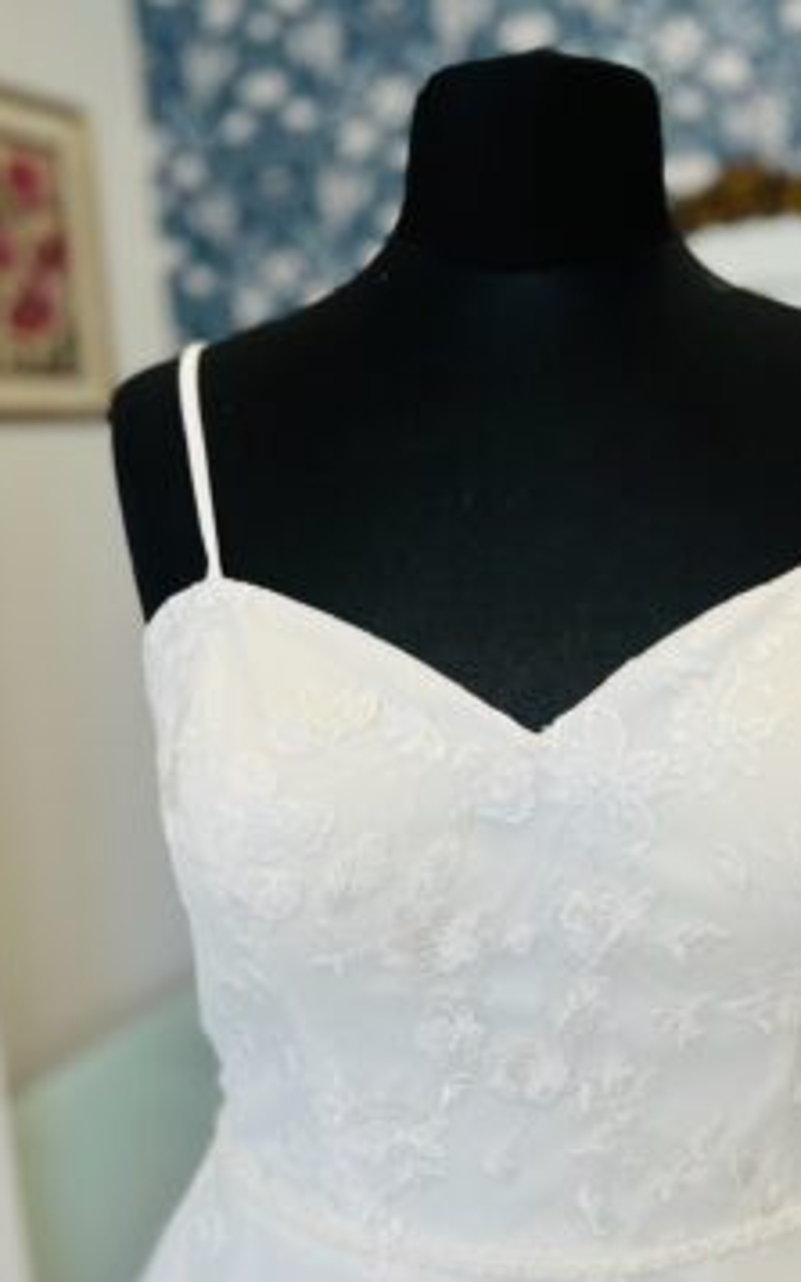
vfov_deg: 58.1
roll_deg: +0.6
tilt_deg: -9.2
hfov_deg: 37.9
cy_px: 652
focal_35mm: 33
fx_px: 1153
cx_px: 535
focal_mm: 5.1
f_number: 1.6
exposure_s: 1/311
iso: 50
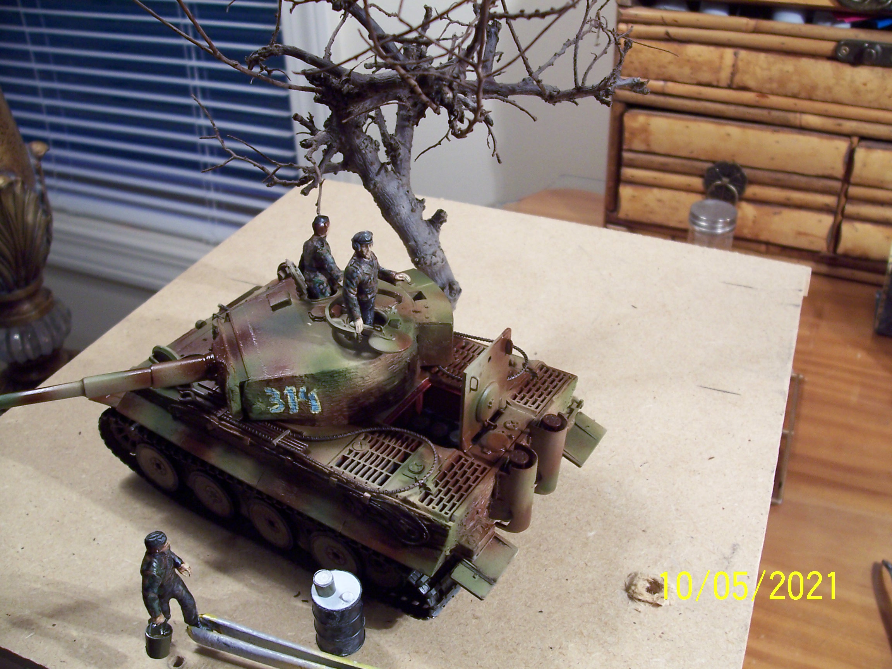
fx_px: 876
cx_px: 446
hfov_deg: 54.0
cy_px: 334
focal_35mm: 34
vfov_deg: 41.8
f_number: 2.7
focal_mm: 5.6
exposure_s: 1/30
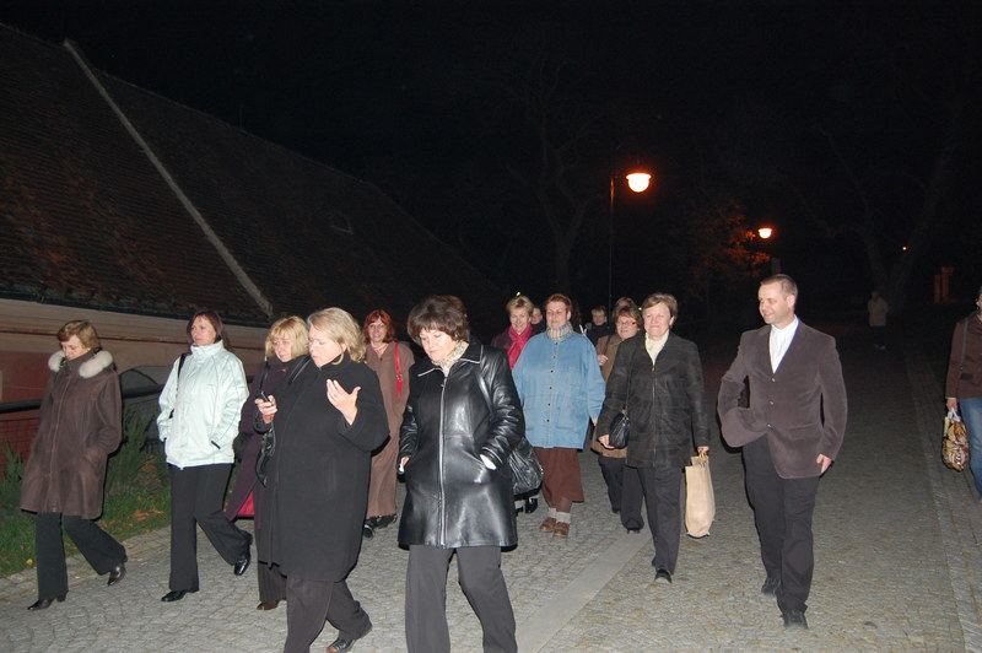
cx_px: 491
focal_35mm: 33
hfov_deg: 57.3
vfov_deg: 39.9
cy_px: 326
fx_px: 899
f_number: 3.8
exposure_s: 1/60
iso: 720
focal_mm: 22
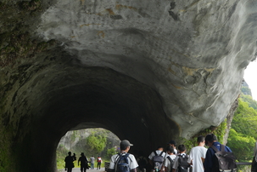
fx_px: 407
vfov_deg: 23.8
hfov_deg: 34.0
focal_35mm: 57
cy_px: 92
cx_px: 206
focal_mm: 18
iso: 100
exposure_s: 1/60
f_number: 4
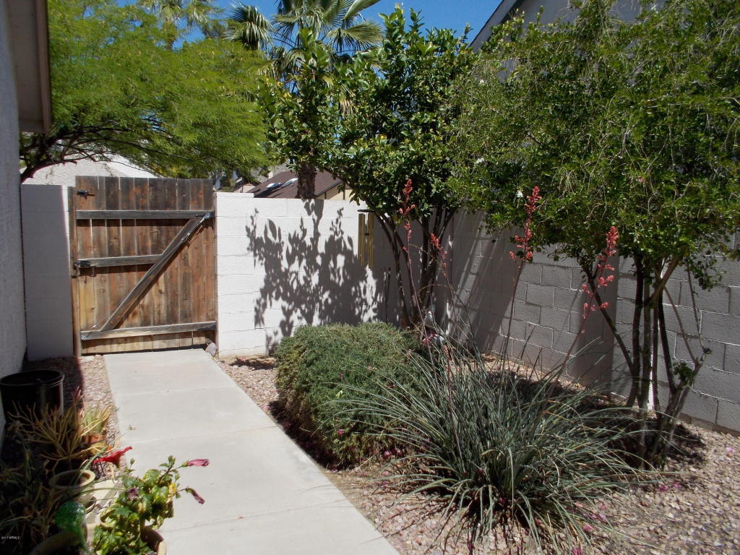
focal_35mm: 29
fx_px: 620
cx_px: 370
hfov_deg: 61.7
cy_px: 278
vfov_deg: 48.2
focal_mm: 4.1
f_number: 3.3
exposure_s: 1/800
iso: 80
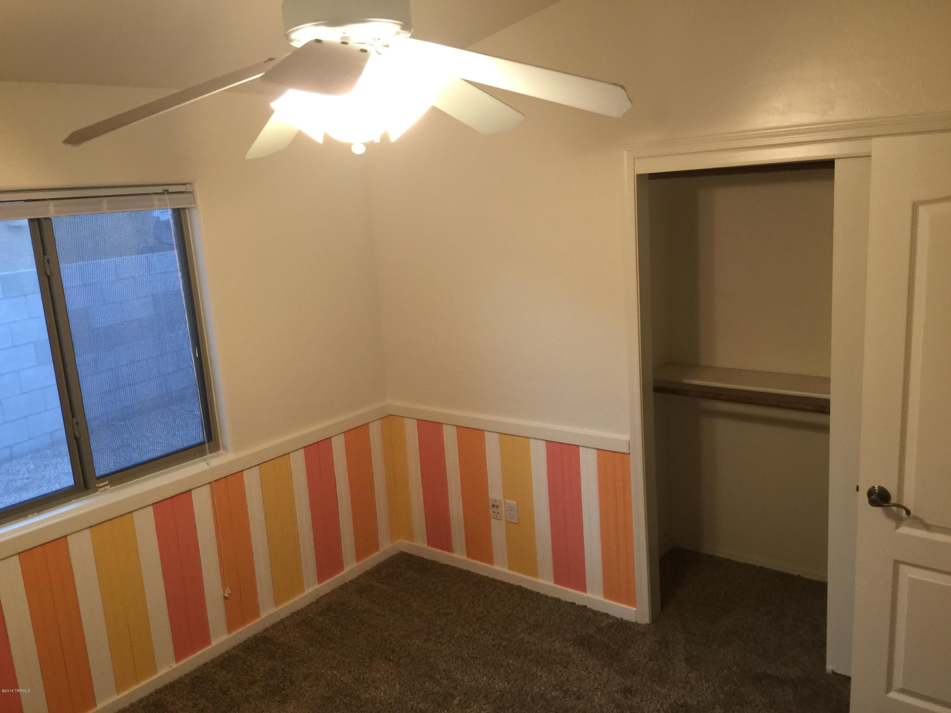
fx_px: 797
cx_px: 476
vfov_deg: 48.2
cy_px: 356
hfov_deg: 61.7
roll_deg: +4.7
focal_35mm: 29
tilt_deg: -14.0
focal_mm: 4.15
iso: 64
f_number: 2.2
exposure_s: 1/15
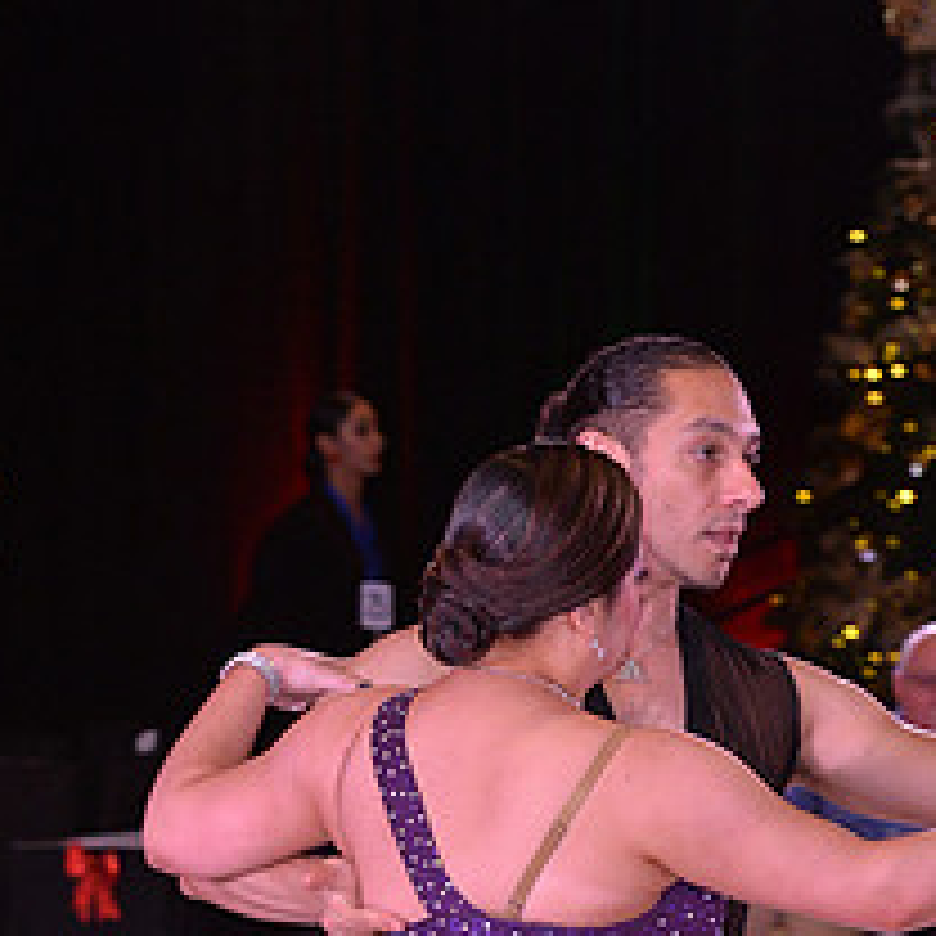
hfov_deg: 6.4
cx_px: 529
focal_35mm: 274
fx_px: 8382
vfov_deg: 6.3
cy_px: 1269
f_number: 7.1
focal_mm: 116
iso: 2000
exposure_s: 1/250
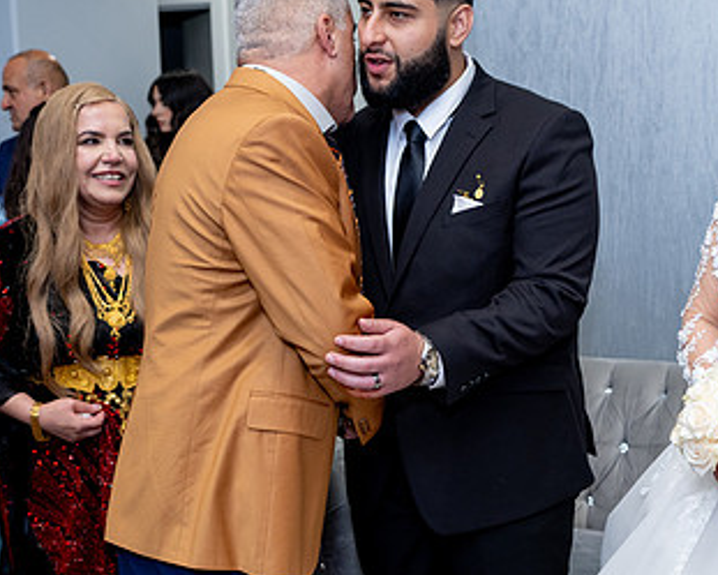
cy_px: 292
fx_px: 1042
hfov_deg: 36.6
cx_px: 586
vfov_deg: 30.9
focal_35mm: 49
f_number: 2.8
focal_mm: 28
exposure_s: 1/160
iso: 1000
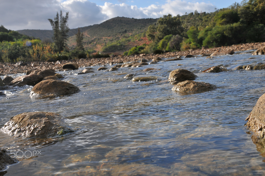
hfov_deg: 41.2
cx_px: 132
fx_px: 353
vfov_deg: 28.0
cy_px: 88
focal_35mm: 48
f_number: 20
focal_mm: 32
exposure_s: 1/100
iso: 200
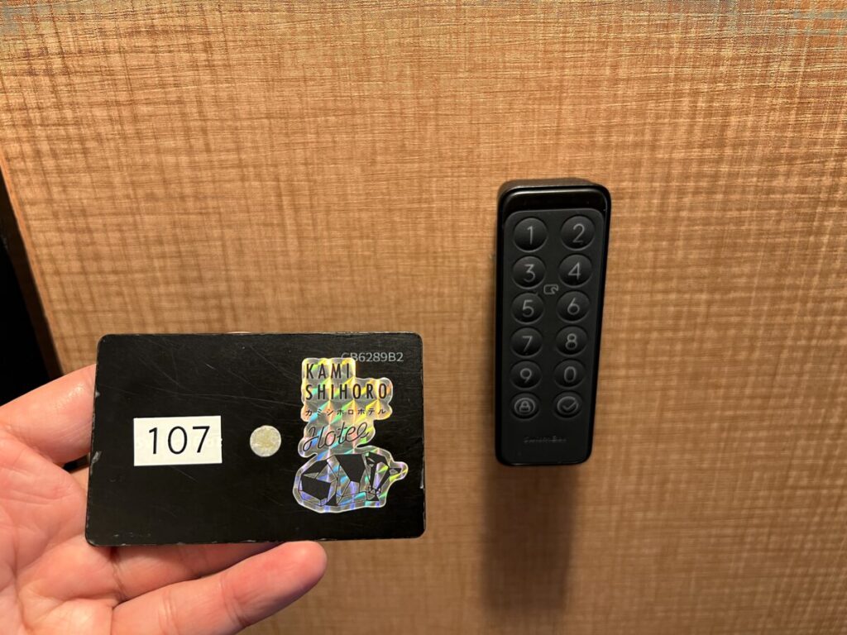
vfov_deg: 53.1
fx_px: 636
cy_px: 318
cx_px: 424
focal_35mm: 26
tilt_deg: -27.0
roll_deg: +1.4
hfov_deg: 67.3
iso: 125
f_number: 1.5
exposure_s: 1/50
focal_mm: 5.7
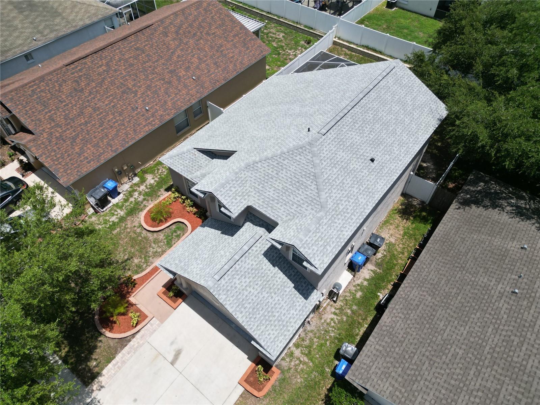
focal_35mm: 24
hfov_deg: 71.6
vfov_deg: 56.8
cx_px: 270
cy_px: 202
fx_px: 374
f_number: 1.7
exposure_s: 1/4000
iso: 150
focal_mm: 6.72
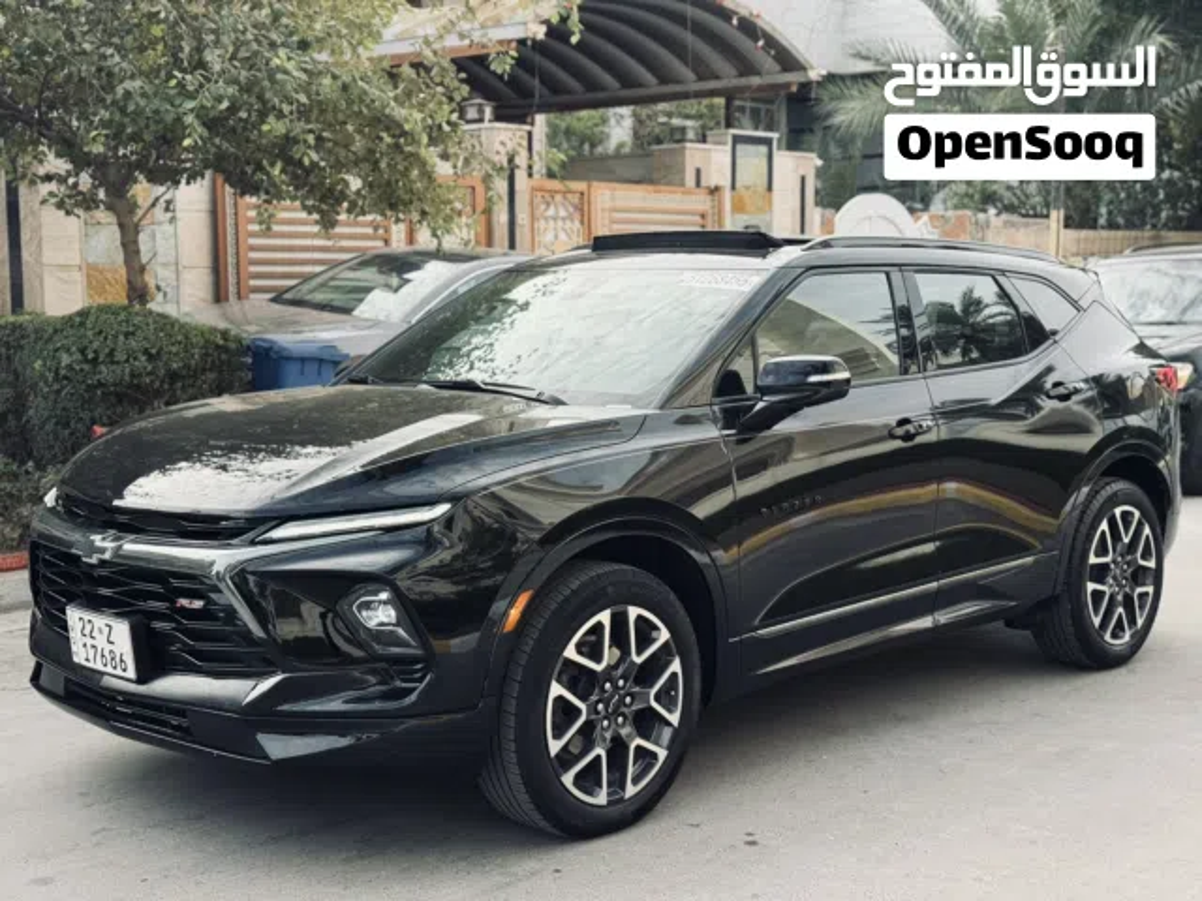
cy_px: 450
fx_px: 1667
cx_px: 601
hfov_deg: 39.7
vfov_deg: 30.3
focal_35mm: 48
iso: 64
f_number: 1.78
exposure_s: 1/604
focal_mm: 6.76
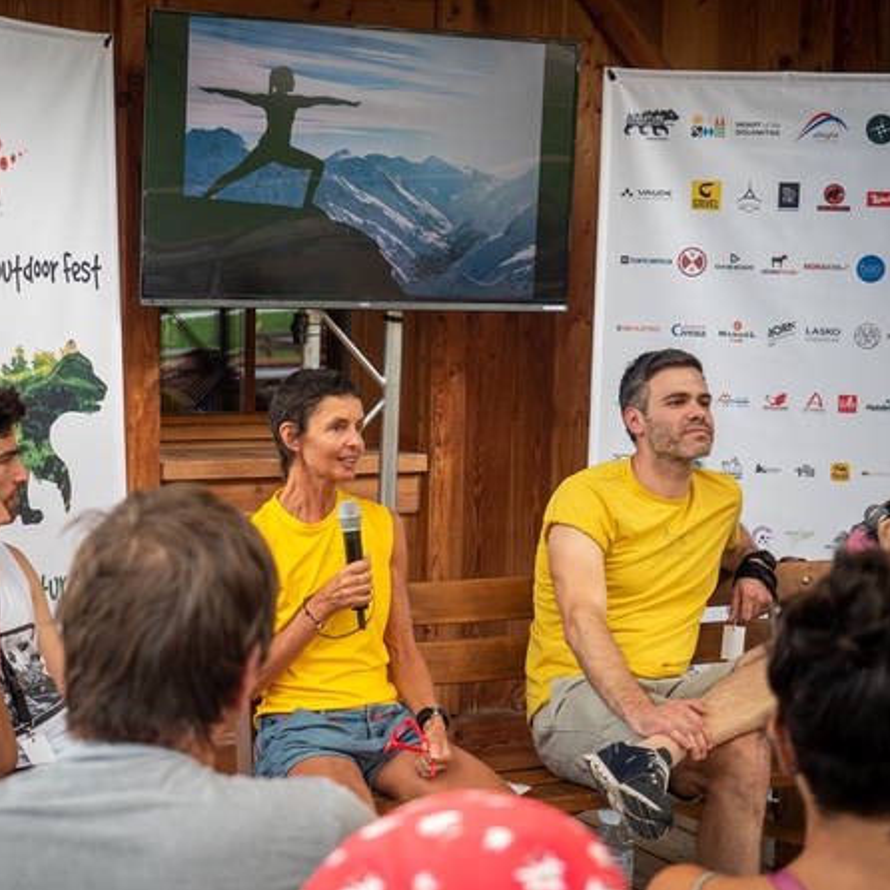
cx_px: 343
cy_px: 445
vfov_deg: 25.0
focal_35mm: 69
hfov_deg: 24.9
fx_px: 2007
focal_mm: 29
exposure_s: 1/250
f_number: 2.8
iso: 500
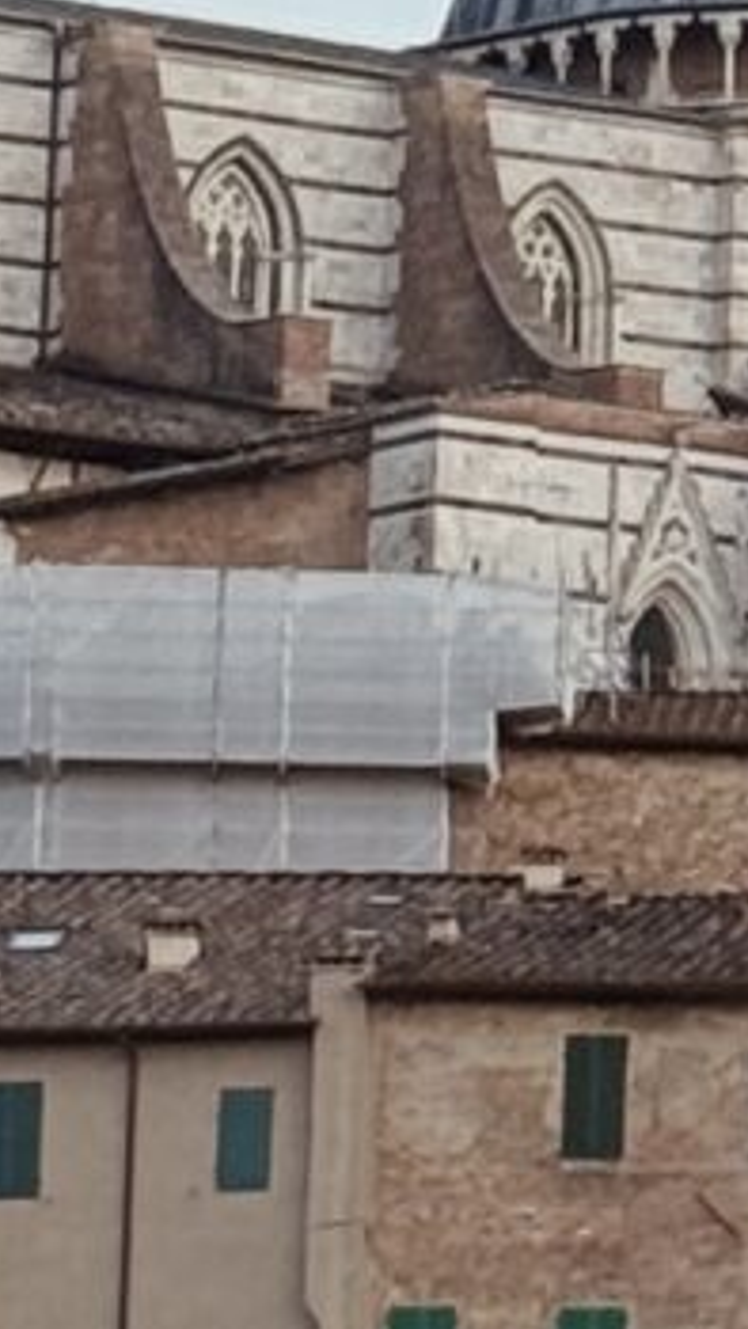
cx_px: 1185
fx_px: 13498
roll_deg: -2.4
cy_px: -1014
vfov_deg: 5.6
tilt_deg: +17.5
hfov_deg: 3.2
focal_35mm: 383
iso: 100
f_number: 1.78
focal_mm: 6.76
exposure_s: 1/84
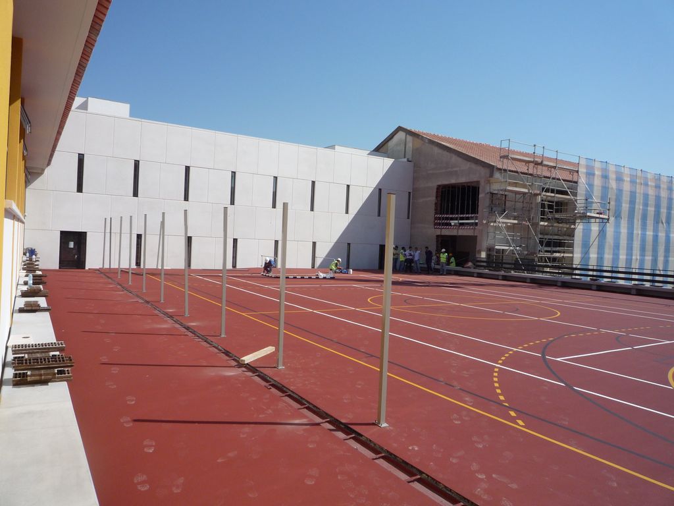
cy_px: 253
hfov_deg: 69.4
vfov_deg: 54.9
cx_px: 337
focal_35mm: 25
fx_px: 487
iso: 100
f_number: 5.6
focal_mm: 4.4
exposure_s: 1/800
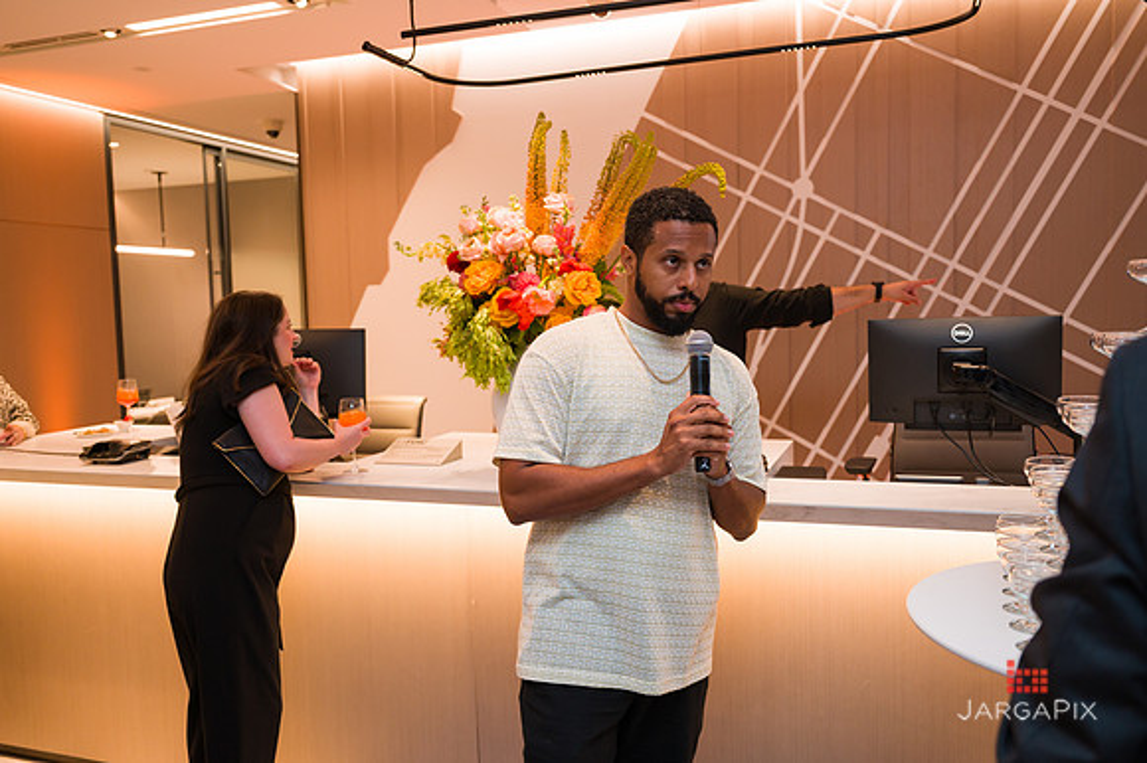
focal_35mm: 29
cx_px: 574
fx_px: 935
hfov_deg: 63.1
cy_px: 382
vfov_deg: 44.4
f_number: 3.2
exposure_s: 1/160
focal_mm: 29
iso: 800
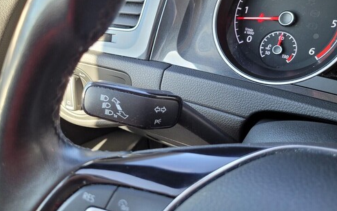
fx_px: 285
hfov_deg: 61.1
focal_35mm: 31
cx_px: 153
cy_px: 103
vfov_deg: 40.6
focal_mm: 5.4
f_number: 1.8
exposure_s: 1/100
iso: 125
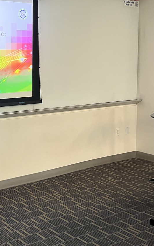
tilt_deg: -2.9
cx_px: -30
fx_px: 329
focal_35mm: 49
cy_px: 86
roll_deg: +1.0
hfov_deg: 24.0
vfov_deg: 40.6
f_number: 1.6
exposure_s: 1/60
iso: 125
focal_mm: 5.1
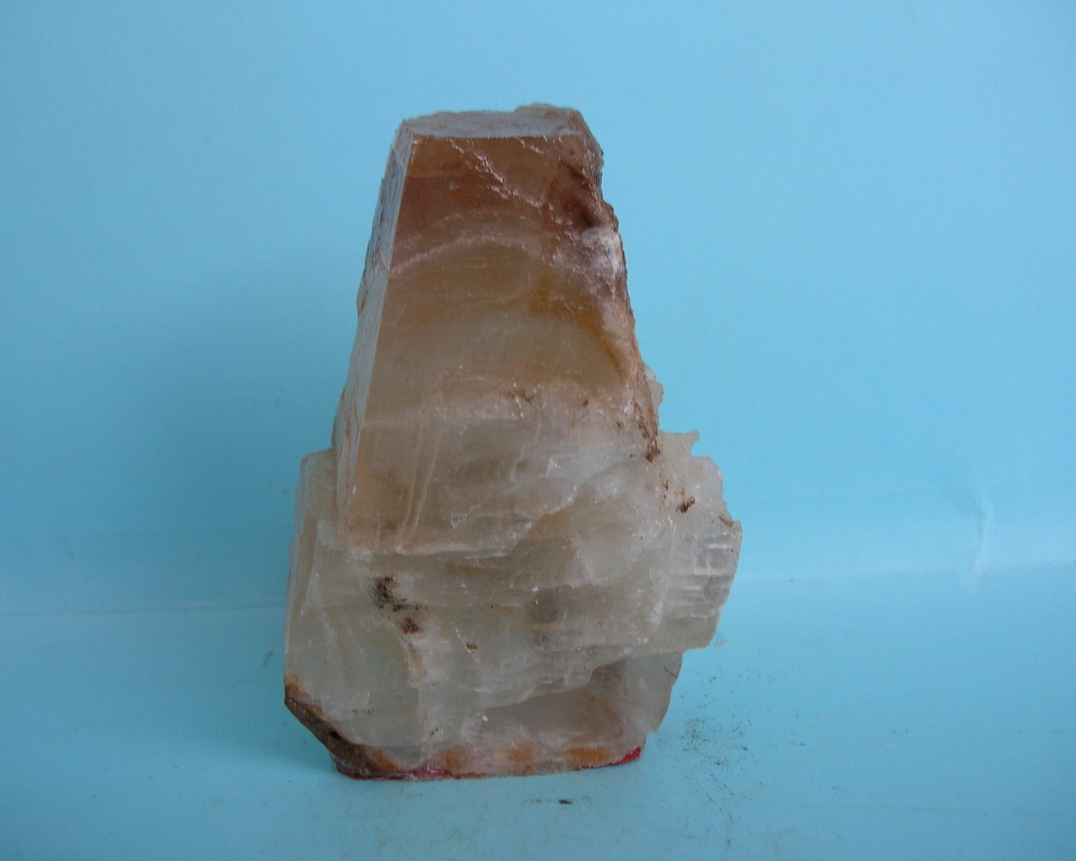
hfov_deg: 47.9
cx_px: 529
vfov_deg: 39.2
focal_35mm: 38
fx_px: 1210
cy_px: 433
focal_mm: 6
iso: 50
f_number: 2.7
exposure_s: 1/4
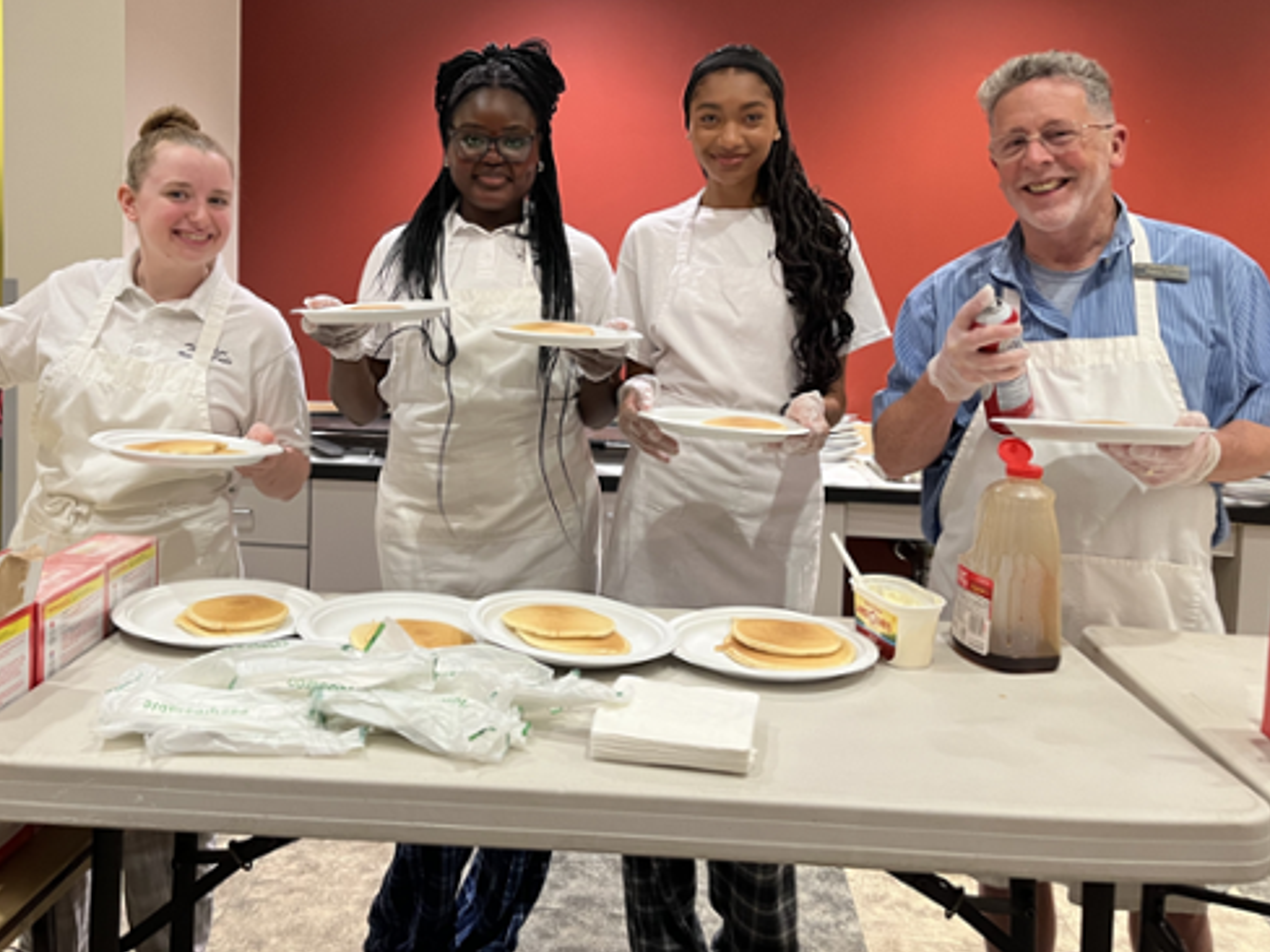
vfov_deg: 43.9
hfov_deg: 56.6
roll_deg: -1.9
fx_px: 1174
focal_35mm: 32
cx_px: 554
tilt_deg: -5.6
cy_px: 369
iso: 200
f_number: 1.6
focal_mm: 5.1
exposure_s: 1/60
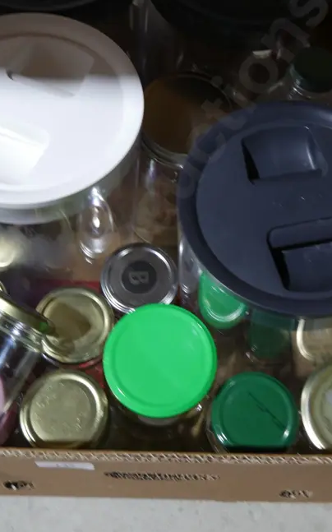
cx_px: 184
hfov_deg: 27.4
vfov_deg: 42.0
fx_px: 681
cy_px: 171
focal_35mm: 47
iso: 400
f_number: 3.5
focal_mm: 14
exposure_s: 1/60
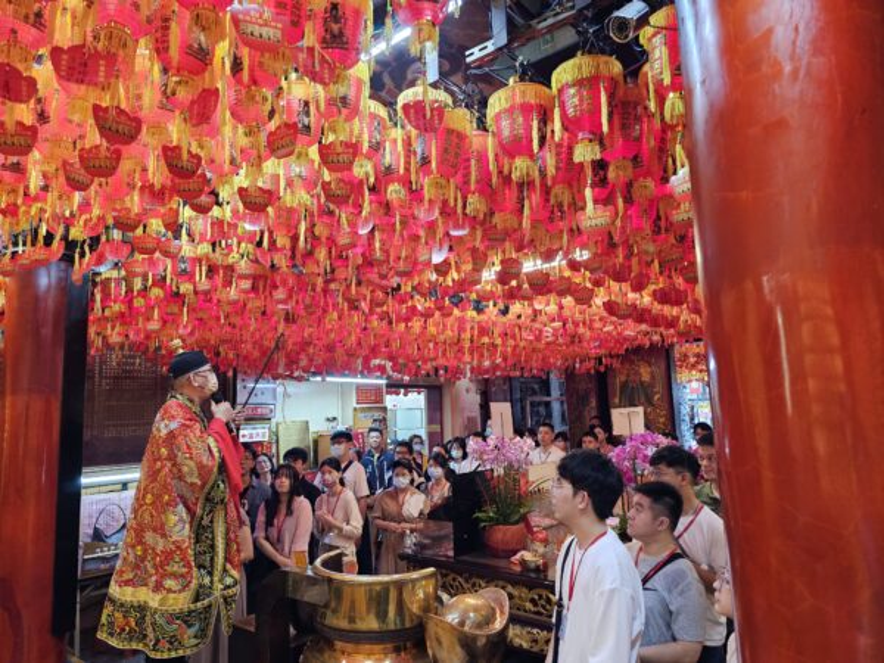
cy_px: 332
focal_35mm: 23
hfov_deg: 73.9
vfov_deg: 58.9
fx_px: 587
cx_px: 442
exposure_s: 1/120
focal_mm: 6.3
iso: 640
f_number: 1.7
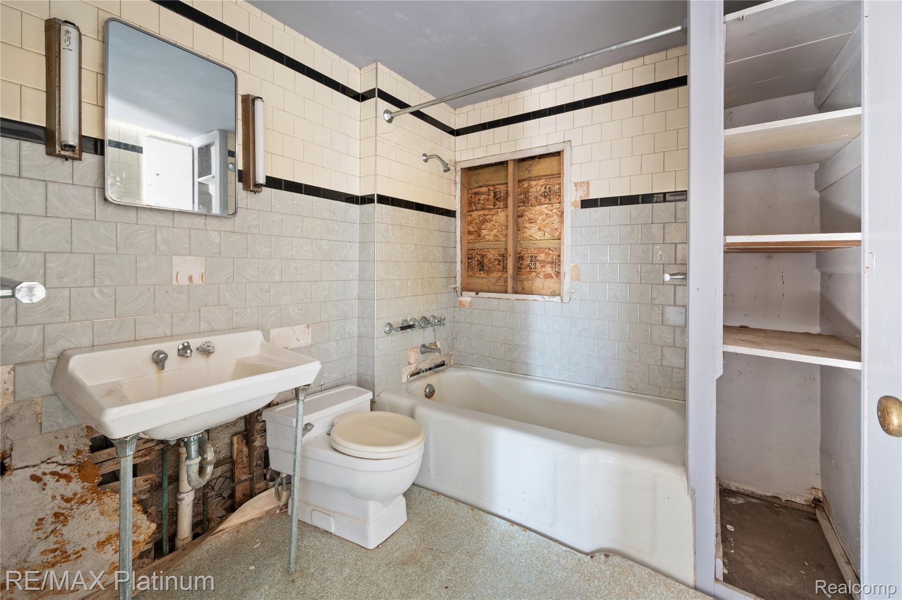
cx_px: 451
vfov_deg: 81.1
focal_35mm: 14
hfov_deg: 104.3
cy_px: 300
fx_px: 350
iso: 100
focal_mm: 14
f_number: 11
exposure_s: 30
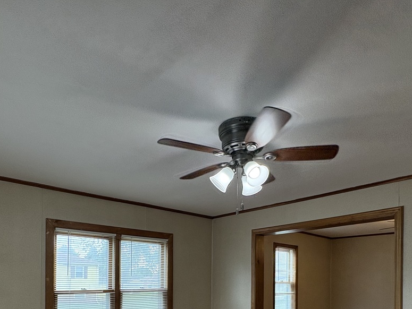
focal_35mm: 26
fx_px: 310
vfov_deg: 47.8
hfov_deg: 67.2
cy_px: 277
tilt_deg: +1.2
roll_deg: -0.3
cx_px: 190
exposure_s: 1/136
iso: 125
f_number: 2.2
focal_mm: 2.22
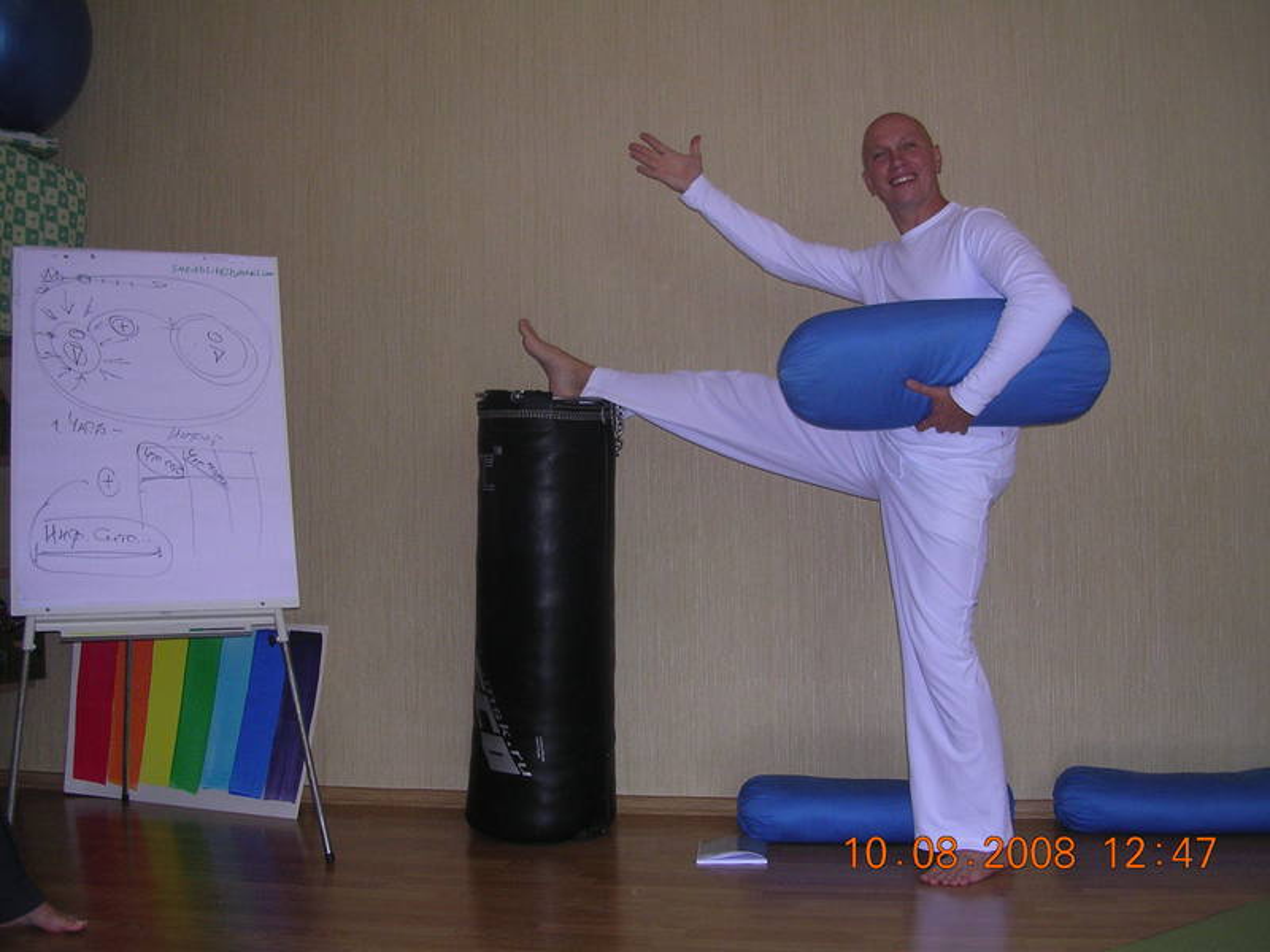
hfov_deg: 49.0
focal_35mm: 38
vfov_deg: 37.7
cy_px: 476
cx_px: 635
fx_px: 1394
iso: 186
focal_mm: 5.8
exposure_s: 1/60.1
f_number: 2.8
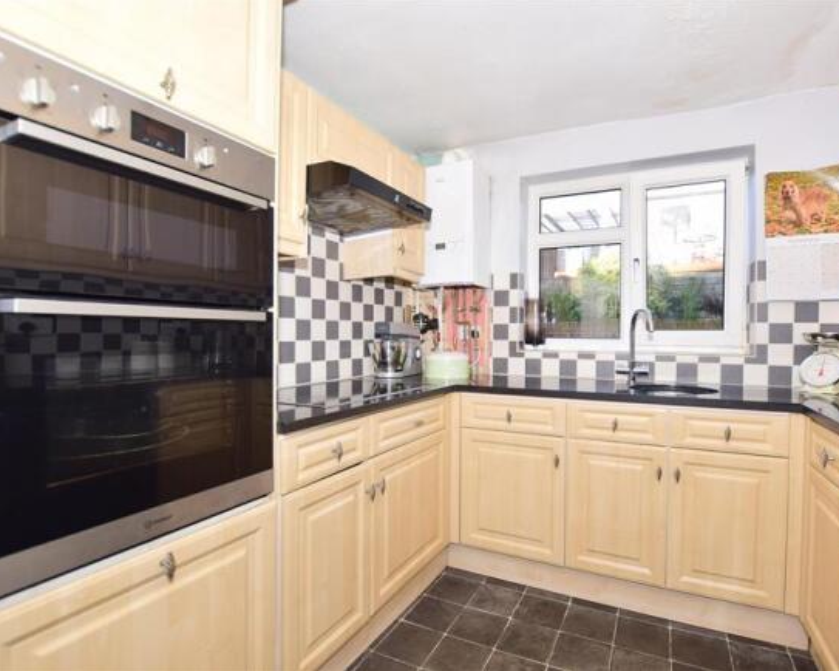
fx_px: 422
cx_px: 454
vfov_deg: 76.9
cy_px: 335
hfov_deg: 89.5
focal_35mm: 17
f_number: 5
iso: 200
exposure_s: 1/100
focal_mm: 10
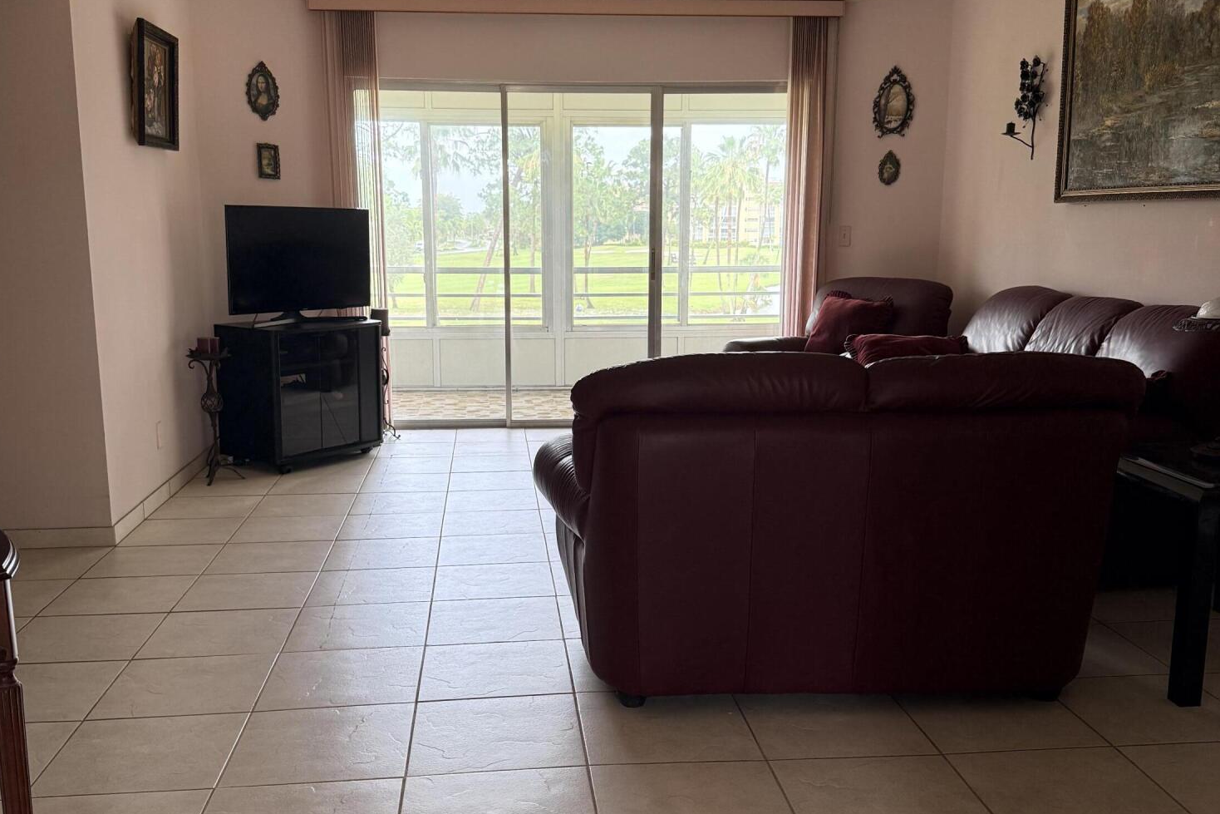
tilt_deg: -10.3
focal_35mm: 34
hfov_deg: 55.8
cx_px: 598
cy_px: 440
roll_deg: -0.3
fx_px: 1152
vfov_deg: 38.9
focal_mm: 6.76
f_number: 1.78
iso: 200
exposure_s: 1/237
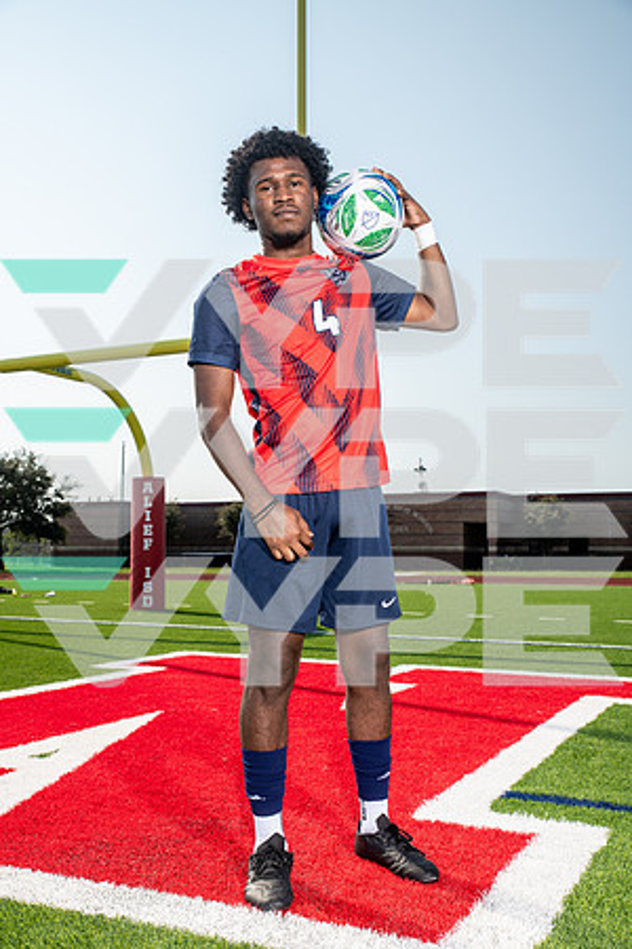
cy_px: 474
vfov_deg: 53.1
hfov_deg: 36.9
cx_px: 316
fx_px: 948
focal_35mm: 36
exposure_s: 1/400
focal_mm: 36
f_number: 6.3
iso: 100
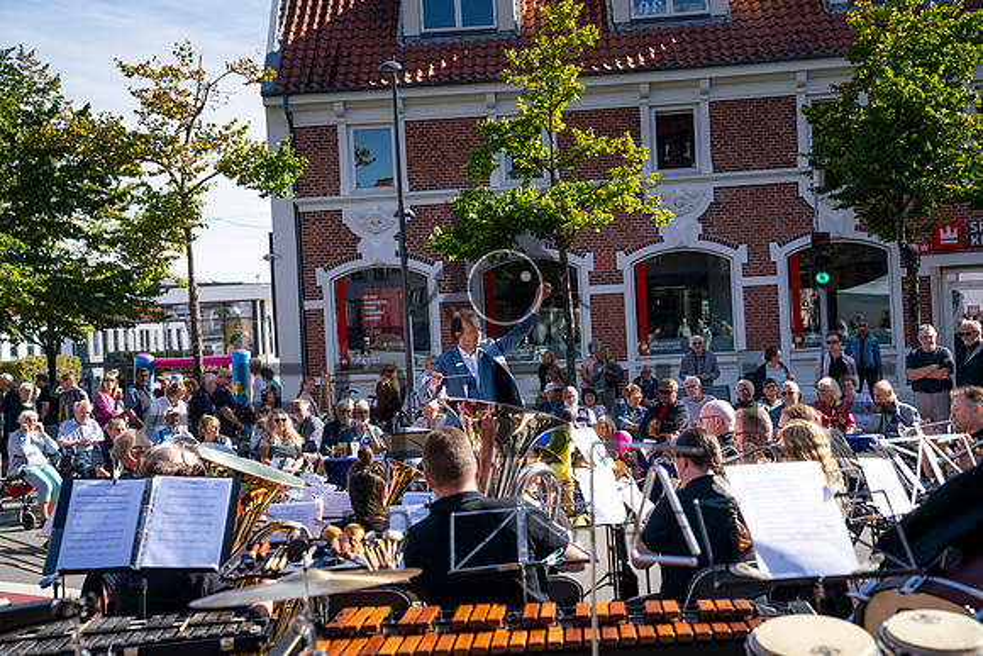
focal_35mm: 55
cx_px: 492
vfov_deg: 24.6
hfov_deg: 36.2
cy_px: 328
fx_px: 1502
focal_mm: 55
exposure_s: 1/3200
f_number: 5
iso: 640
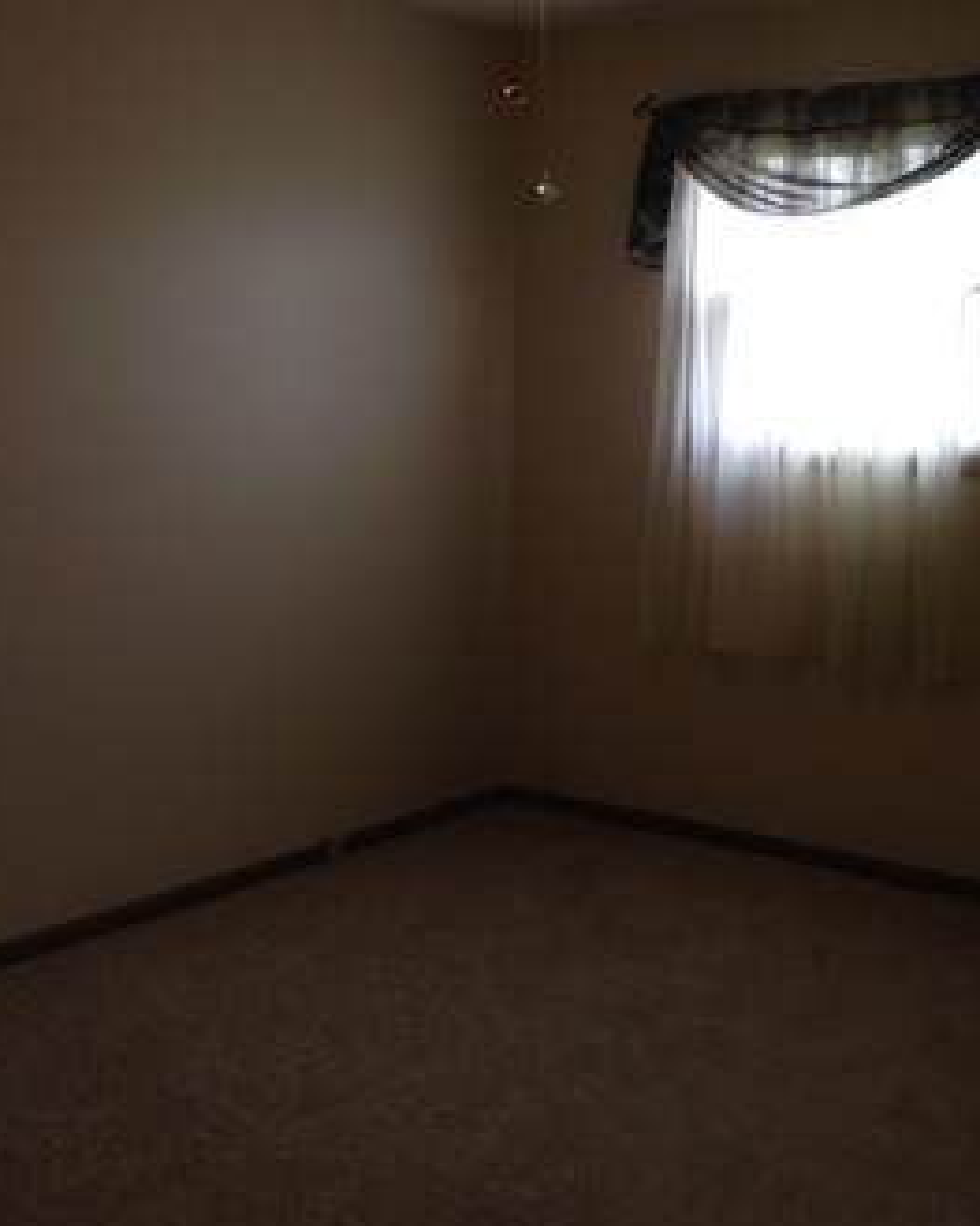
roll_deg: -2.3
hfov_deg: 31.8
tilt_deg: -0.4
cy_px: 417
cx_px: 648
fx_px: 1705
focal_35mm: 47
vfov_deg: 39.1
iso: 50
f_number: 2.4
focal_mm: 4.12
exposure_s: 1/24
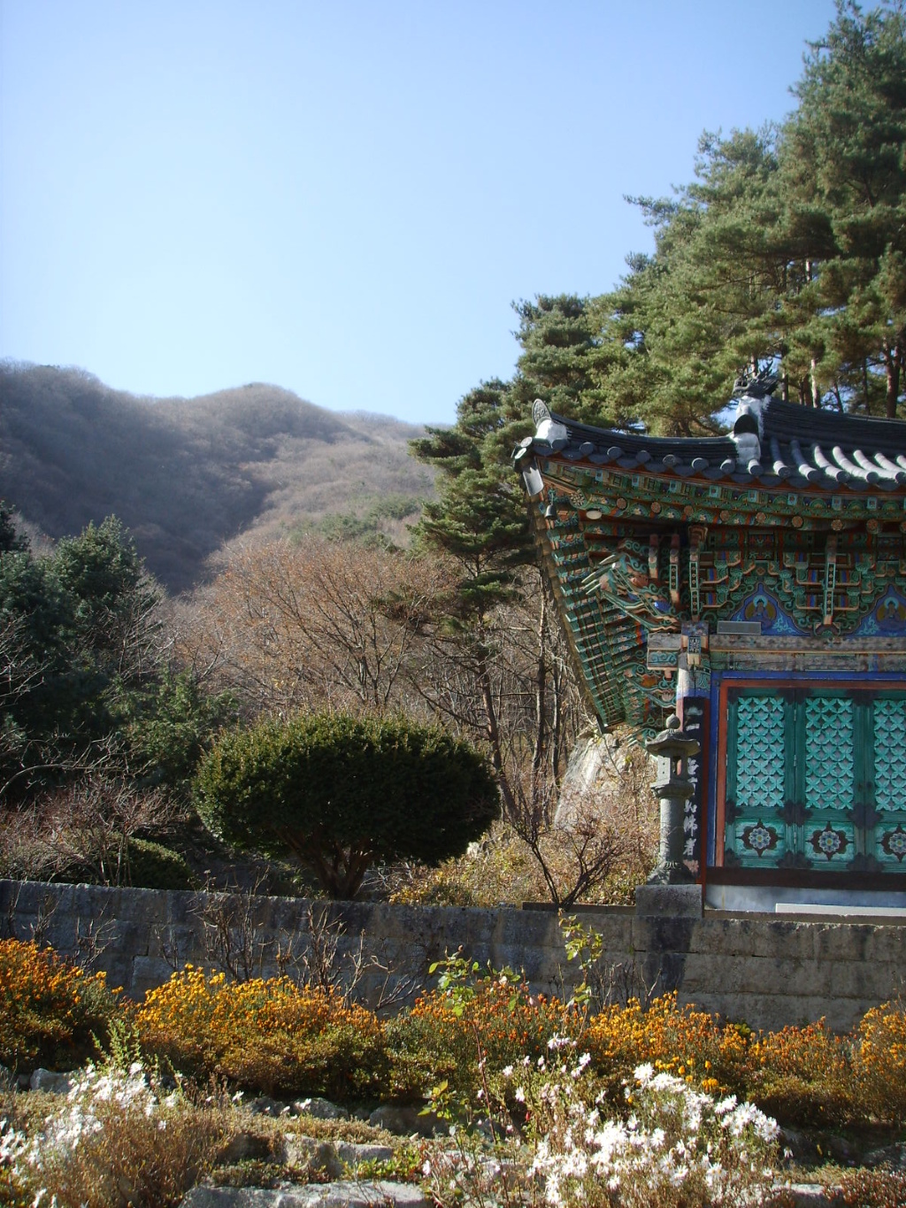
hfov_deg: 36.8
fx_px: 1361
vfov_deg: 47.9
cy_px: 604
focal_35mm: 39
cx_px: 453
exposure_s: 1/350
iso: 50
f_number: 3.5
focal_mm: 6.6
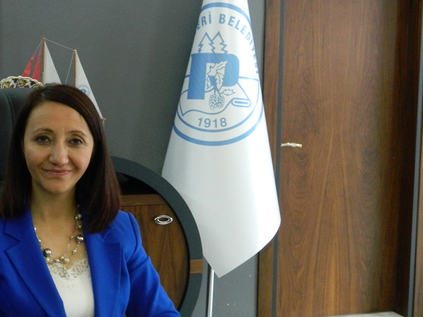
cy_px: 160
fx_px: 819
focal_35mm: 67
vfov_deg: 21.9
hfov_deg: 28.3
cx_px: 84
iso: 400
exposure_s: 1/15
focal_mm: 7.3
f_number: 3.5
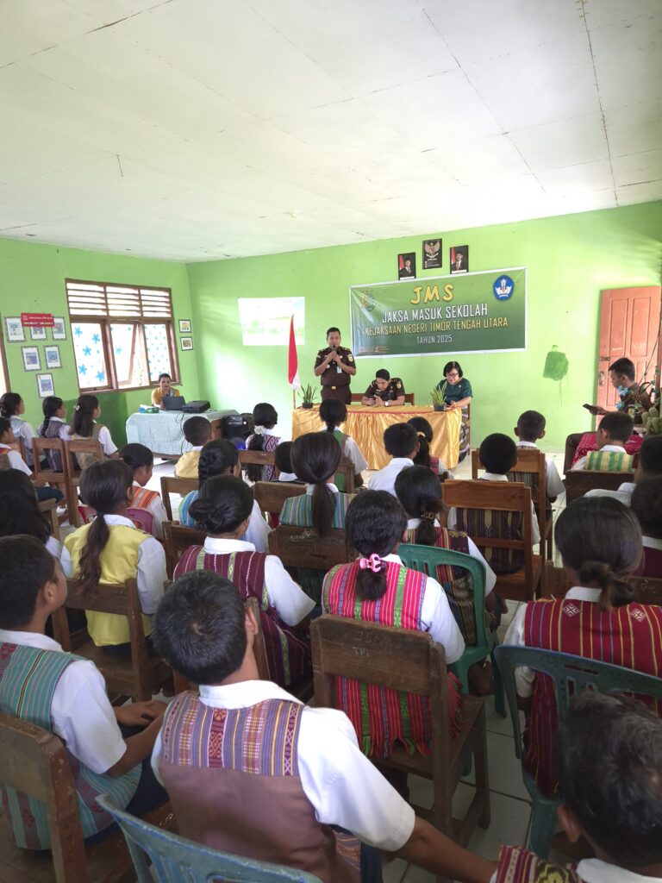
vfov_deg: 73.9
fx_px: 586
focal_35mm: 23
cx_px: 331
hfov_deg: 58.9
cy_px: 442
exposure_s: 1/40
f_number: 1.8
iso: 320
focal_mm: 5.4
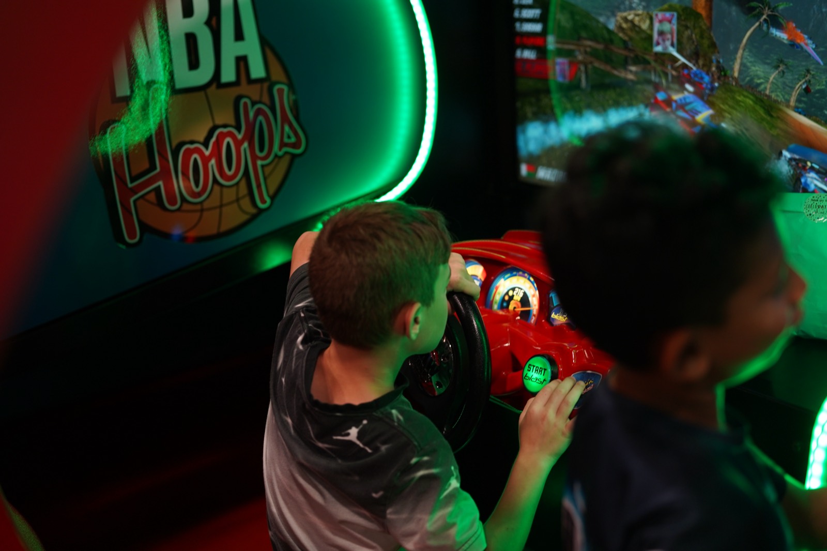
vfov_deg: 27.0
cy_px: 276
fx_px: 1148
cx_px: 414
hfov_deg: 39.6
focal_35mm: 50
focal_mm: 50
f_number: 2
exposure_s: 1/200
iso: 500
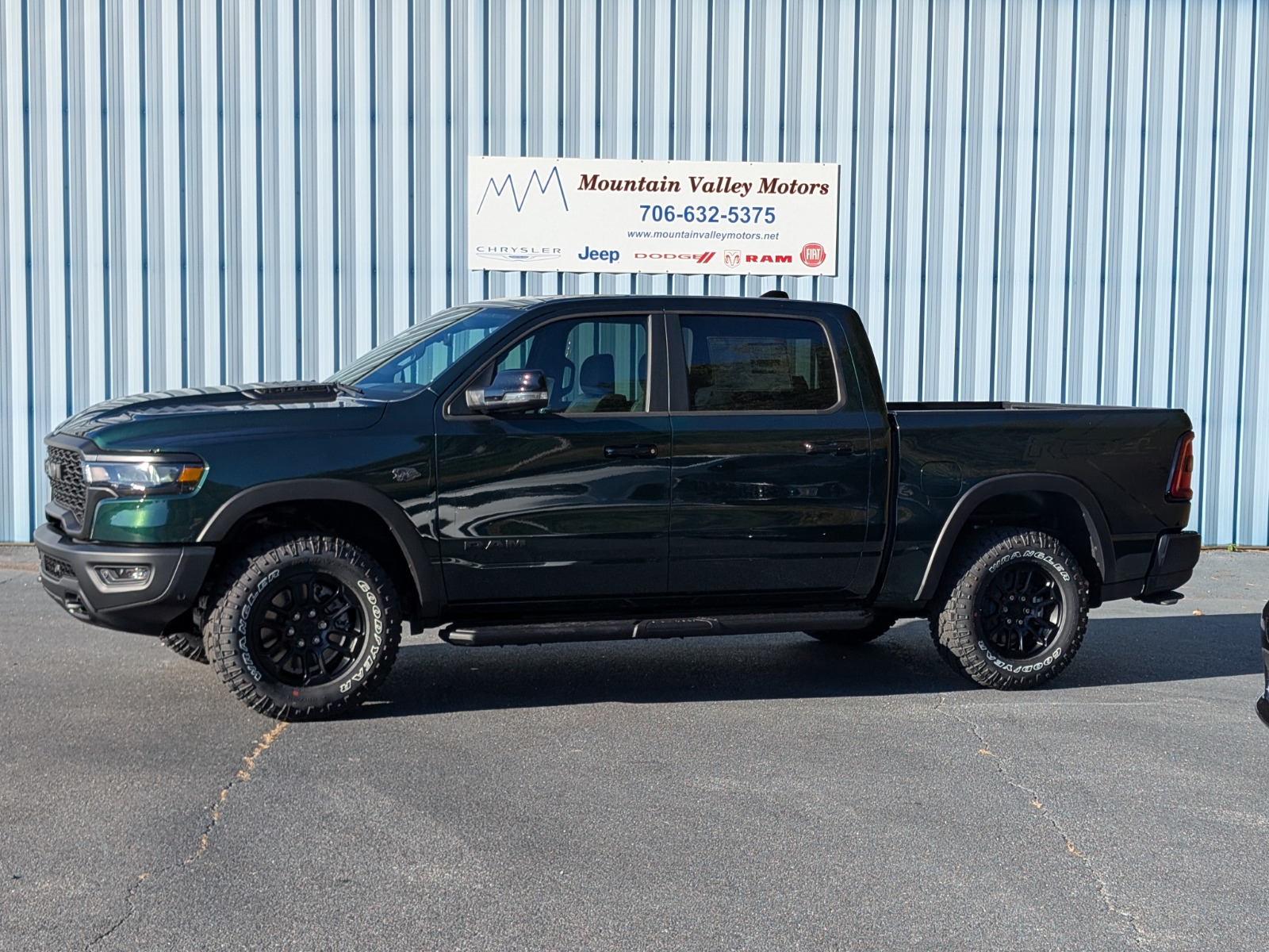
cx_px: 634
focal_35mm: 49
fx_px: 1796
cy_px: 476
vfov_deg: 29.7
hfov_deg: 38.9
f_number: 1.68
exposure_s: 1/727
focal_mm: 6.9
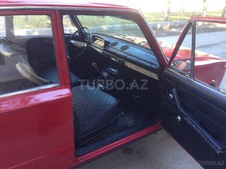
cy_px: 84
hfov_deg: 55.4
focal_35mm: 33
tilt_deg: -21.5
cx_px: 113
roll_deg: -2.3
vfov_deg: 42.9
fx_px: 215
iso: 50
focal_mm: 4.12
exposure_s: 1/24
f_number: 2.4
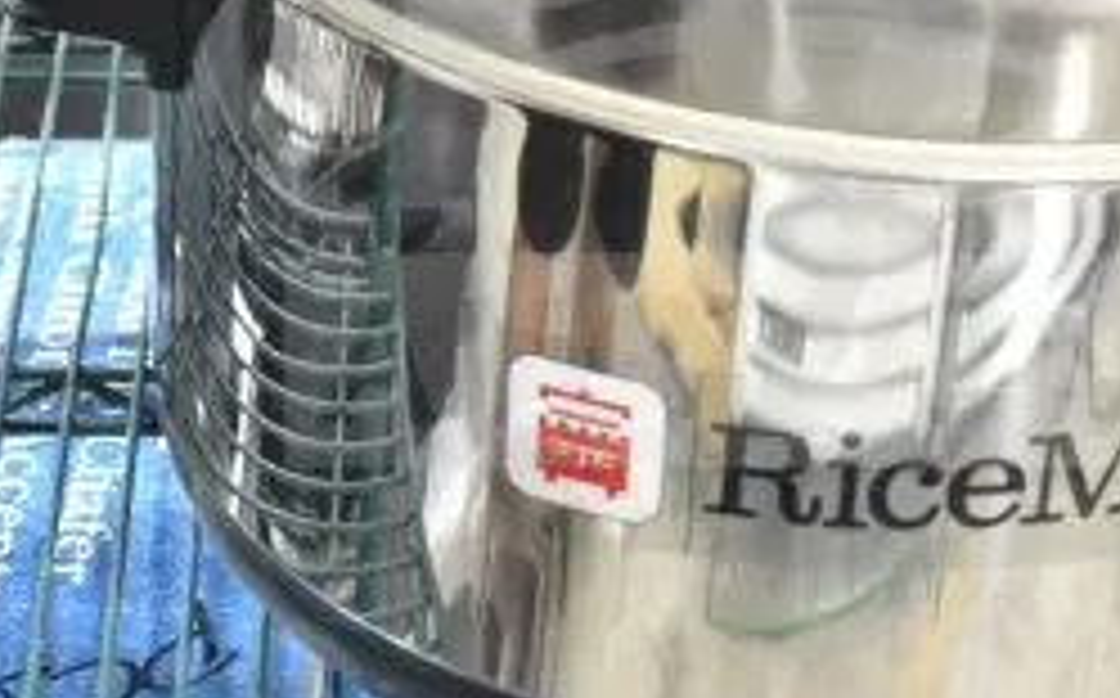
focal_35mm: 105
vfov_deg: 12.4
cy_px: 110
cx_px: 787
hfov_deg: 19.7
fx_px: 3201
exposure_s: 1/50
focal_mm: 28
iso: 2000
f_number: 4.2
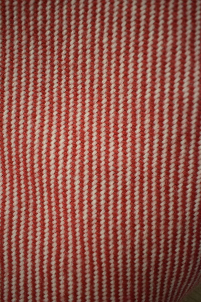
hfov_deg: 43.6
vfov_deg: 61.9
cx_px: 100
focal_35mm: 30
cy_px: 151
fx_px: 251
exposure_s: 1/60
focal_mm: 20
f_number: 3.8
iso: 1400
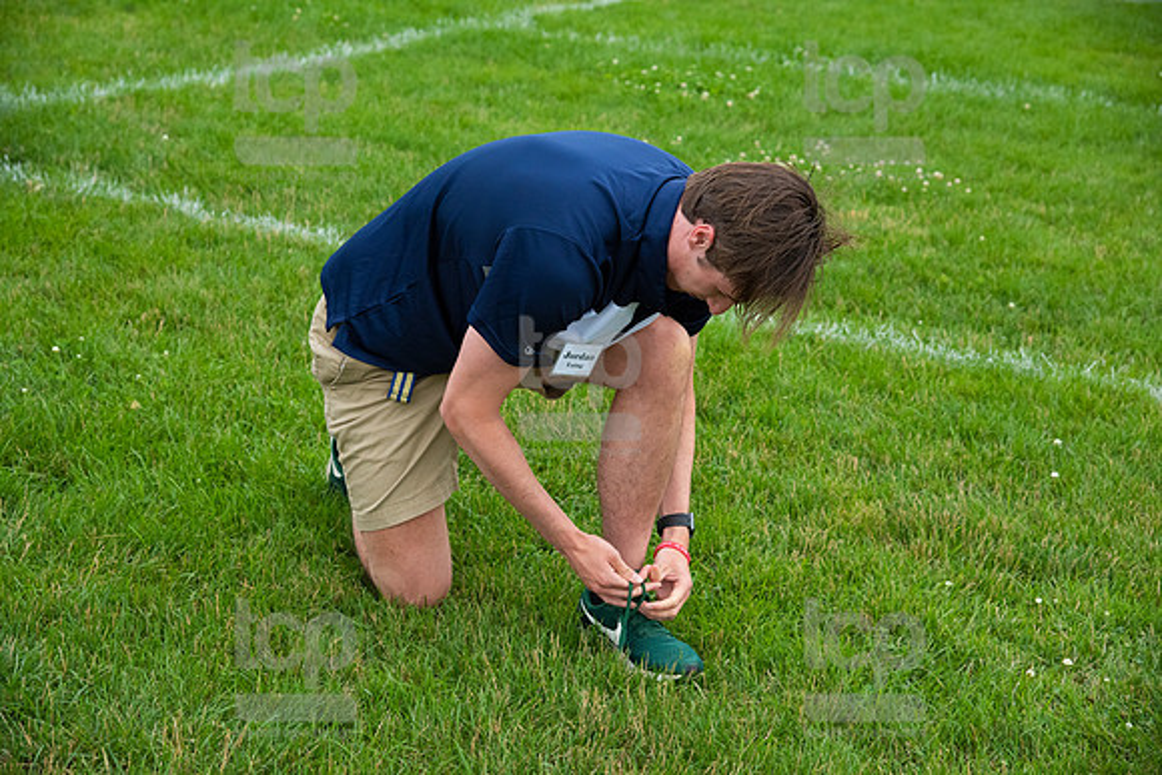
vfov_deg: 17.5
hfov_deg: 26.0
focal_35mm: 78
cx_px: 581
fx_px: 2518
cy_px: 388
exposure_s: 1/1600
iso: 2000
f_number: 5.6
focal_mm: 78
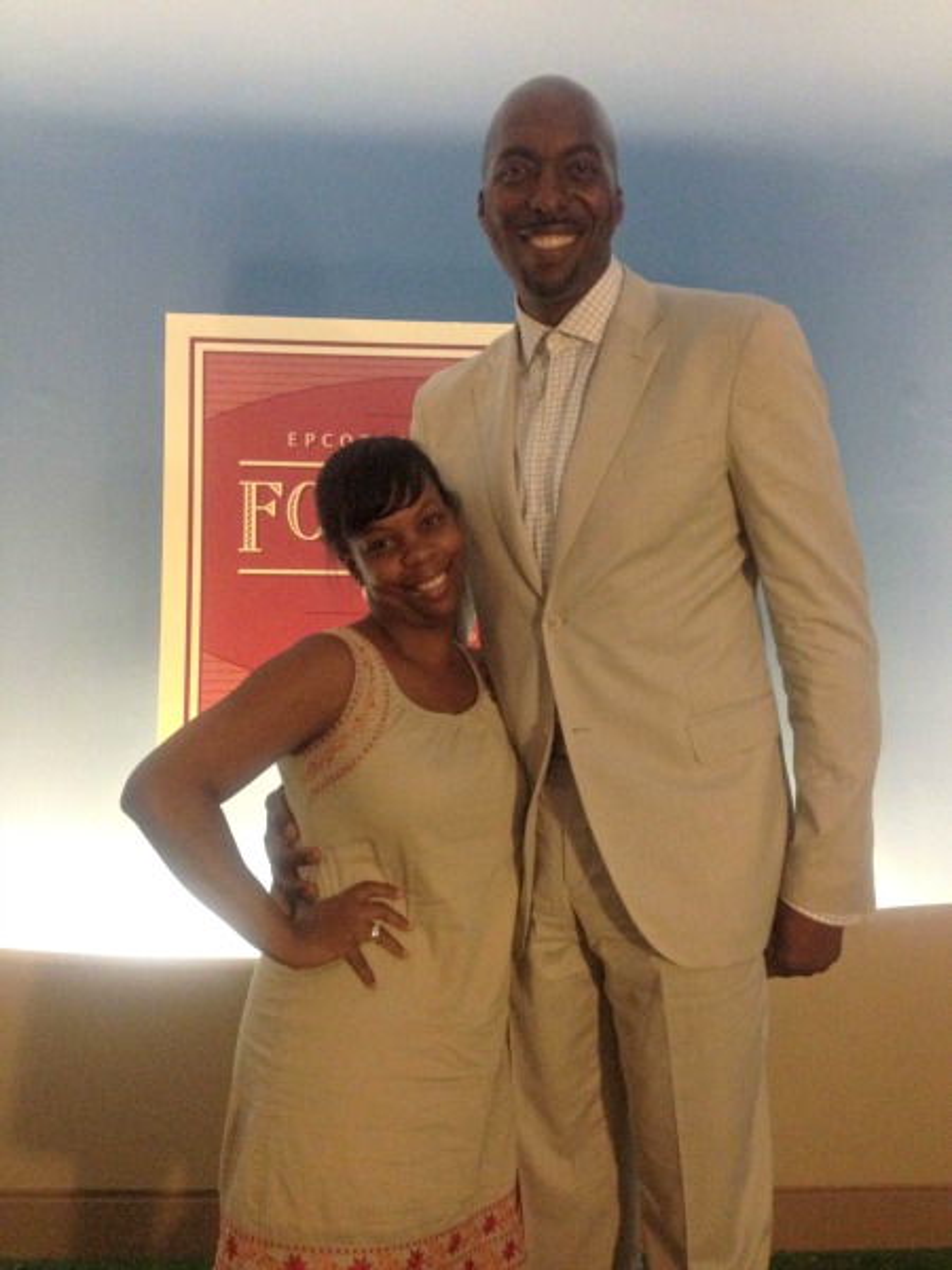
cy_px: 635
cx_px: 476
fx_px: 1283
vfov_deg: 52.6
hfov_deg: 40.7
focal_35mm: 35
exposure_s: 1/15
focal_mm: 4.28
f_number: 2.4
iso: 400
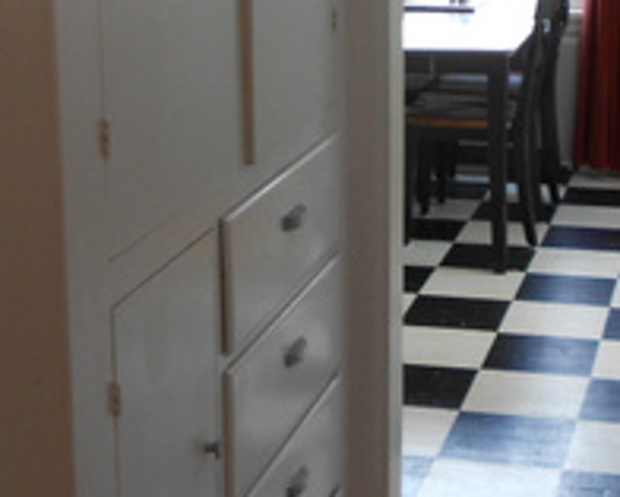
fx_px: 1524
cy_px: 98
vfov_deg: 18.3
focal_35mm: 83
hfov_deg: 22.9
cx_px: 433
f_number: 3.2
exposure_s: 1/30
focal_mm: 4.6
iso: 100
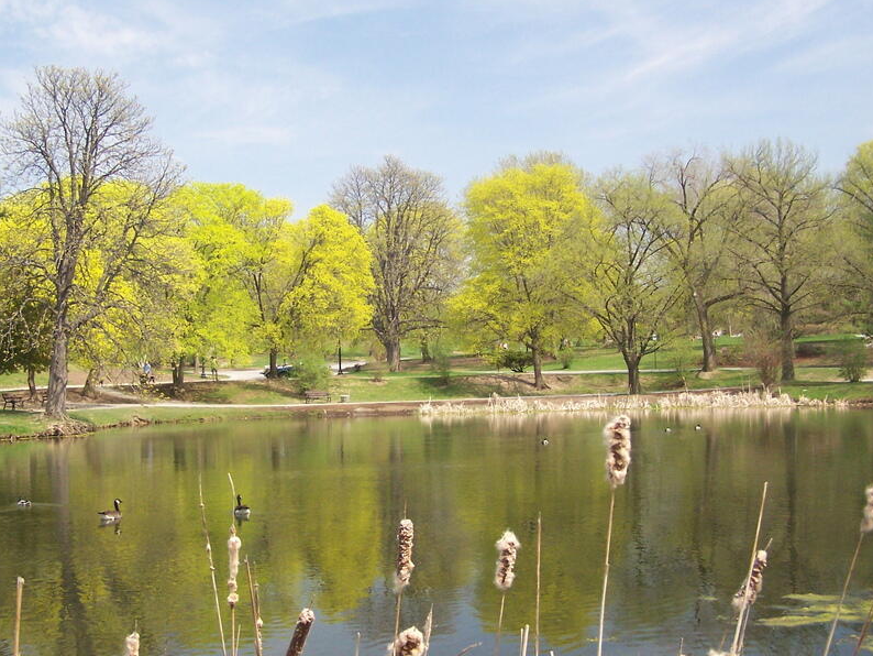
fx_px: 1236
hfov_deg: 38.8
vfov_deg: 29.7
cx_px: 386
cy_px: 330
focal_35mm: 49
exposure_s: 1/400
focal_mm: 6.3
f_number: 2.8
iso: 200
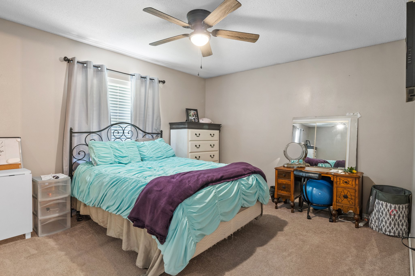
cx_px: 208
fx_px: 207
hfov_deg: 90.0
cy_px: 138
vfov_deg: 67.4
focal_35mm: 18
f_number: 8
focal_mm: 12
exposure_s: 5
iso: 320
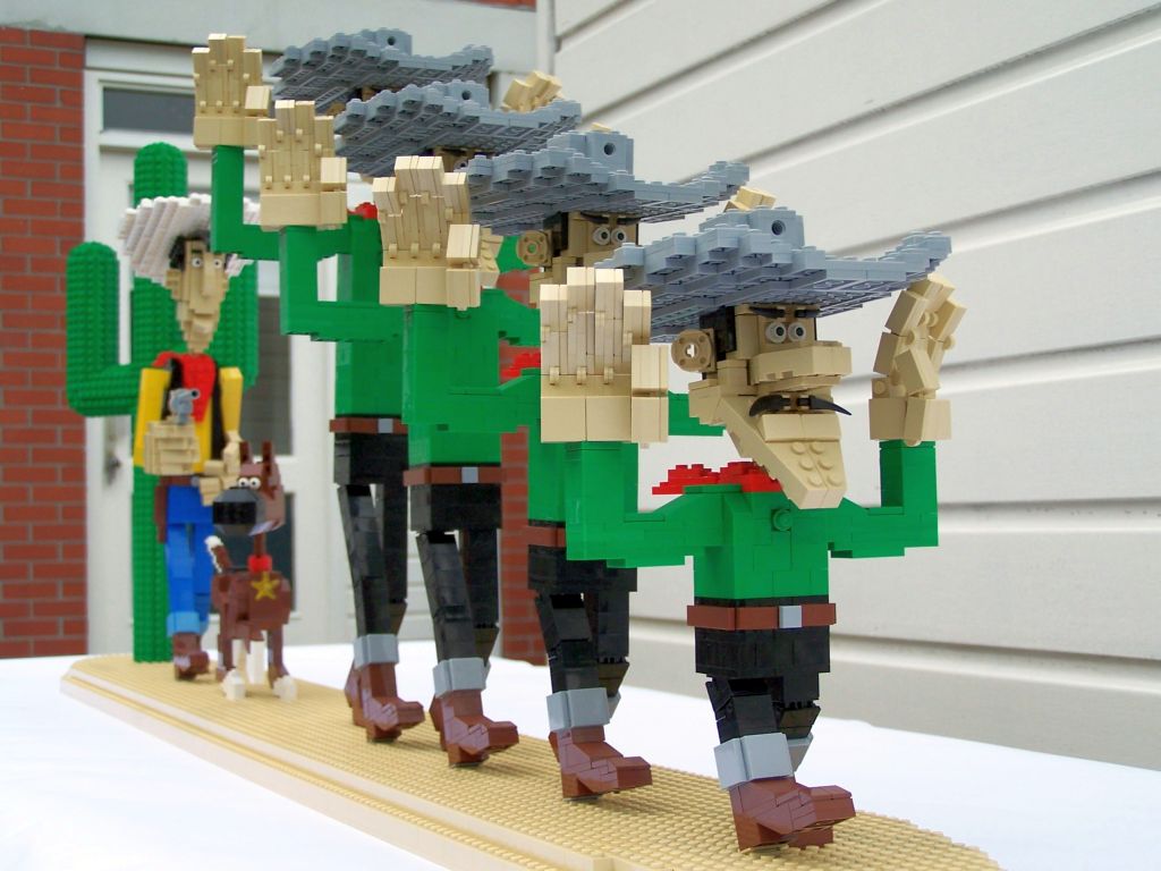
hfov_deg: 34.3
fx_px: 1878
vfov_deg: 26.1
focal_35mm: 56
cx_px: 580
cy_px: 436
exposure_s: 1/250
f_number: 3.1
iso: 80
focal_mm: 9.3
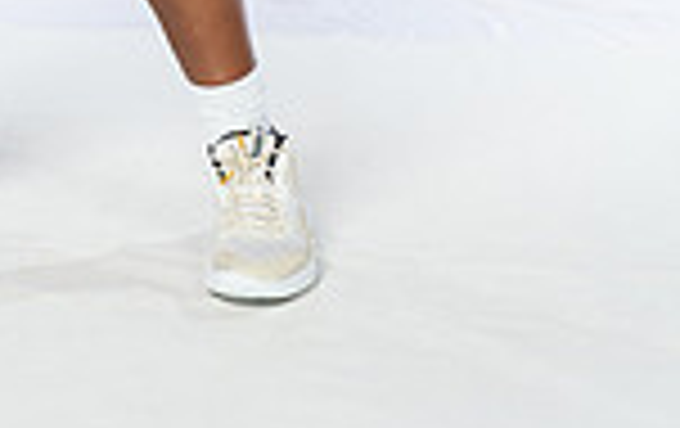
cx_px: 45
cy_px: -514
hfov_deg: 10.6
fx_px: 3658
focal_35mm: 197
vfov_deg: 6.4
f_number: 5.6
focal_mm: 65
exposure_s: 1/250
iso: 250
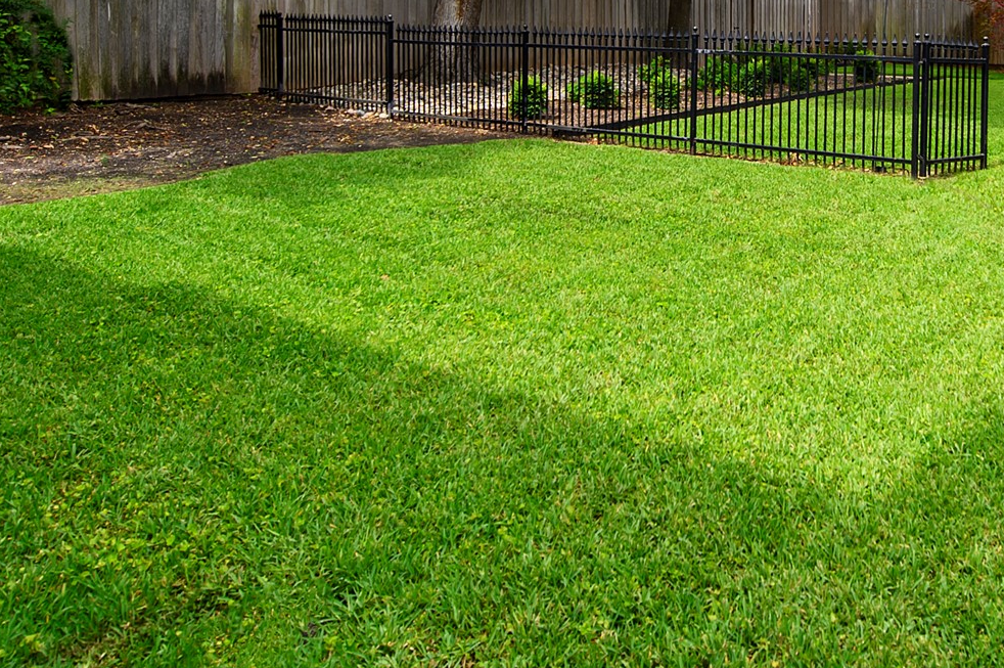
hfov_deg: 56.6
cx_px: 781
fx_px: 864
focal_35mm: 31
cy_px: 17
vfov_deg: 38.1
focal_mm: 14
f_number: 9
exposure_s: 1/100
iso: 100
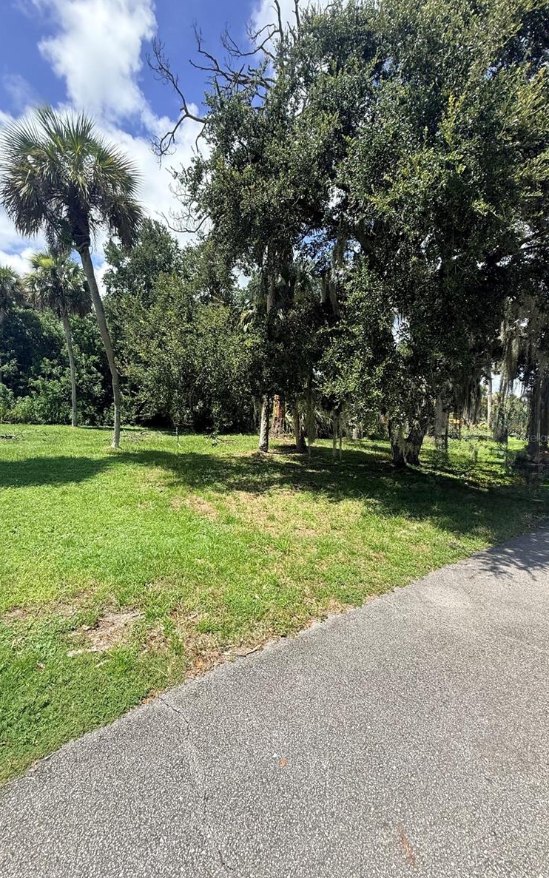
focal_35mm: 15
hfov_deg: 74.5
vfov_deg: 101.5
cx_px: 240
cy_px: 437
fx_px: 359
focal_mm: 2.22
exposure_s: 1/1017
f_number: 2.2
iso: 50
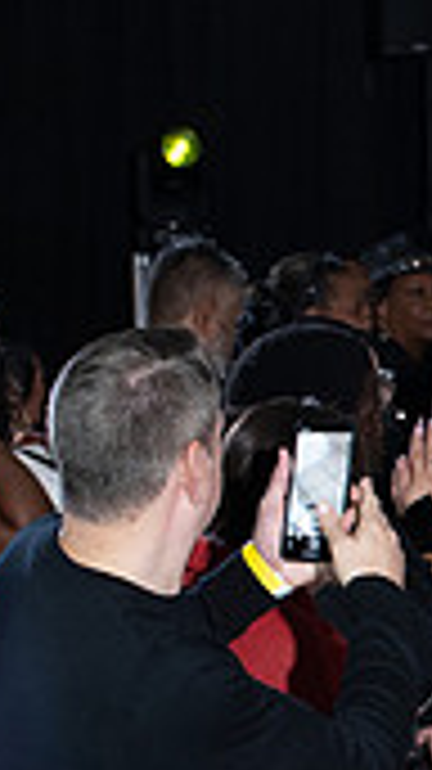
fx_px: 5078
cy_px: 718
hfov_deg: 4.7
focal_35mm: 249
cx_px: 1242
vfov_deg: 8.6
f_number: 5.6
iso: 1250
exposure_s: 1/160
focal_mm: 70
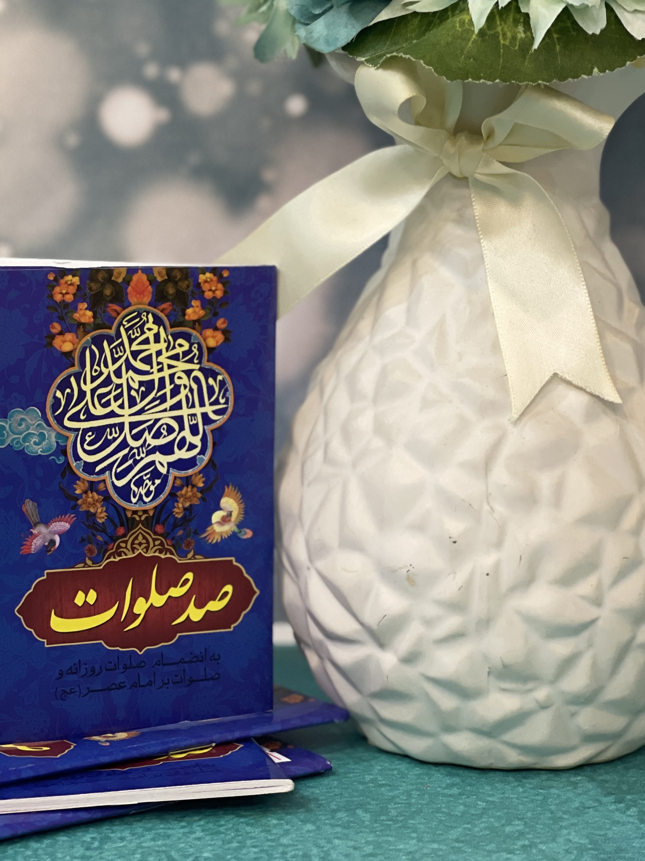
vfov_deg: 19.7
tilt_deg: -3.9
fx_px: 2460
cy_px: 230
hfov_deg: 14.9
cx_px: 247
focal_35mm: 99
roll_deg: -0.2
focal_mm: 7.5
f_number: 2.2
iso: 200
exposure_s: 1/33
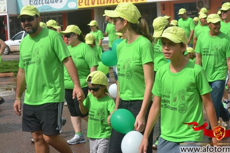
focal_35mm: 84
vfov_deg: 16.2
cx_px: 130
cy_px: 70
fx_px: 536
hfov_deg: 24.2
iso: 100
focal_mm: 48
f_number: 9
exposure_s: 1/320
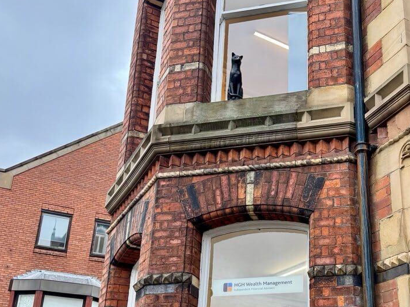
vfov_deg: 41.7
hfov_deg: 52.8
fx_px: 403
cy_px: 137
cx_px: 279
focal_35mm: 34
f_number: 1.78
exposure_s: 1/156
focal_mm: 6.76
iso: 64
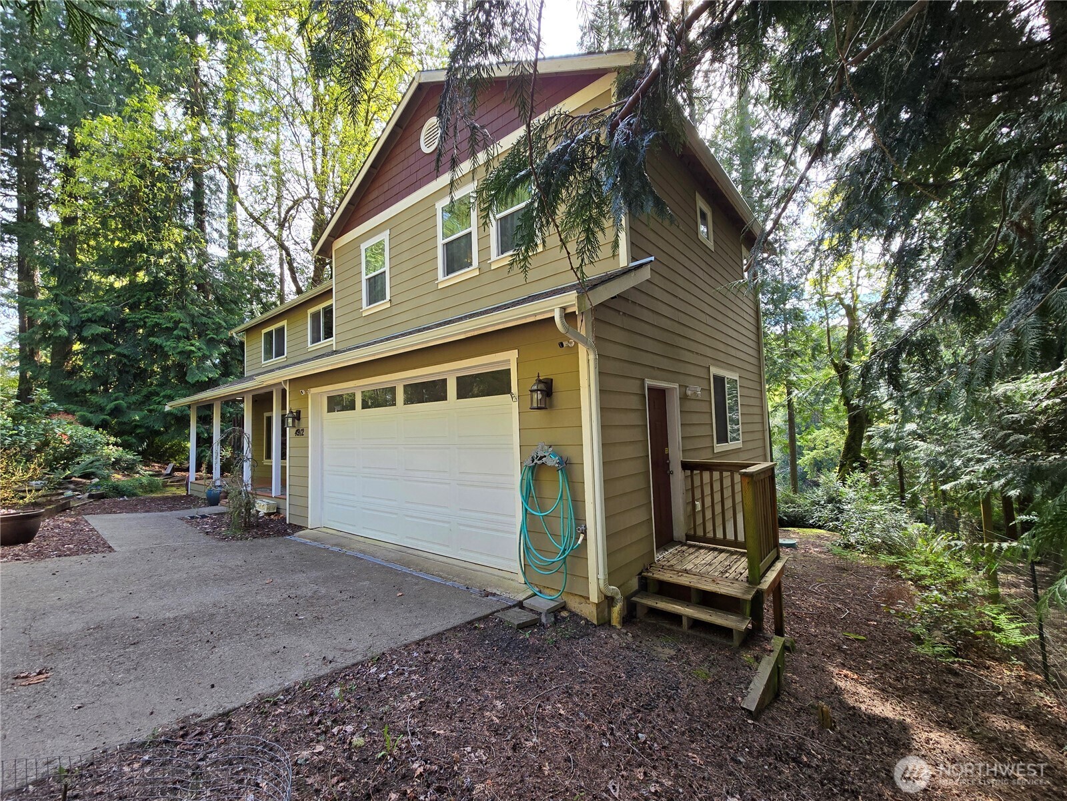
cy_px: 400
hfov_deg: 106.2
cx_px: 534
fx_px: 401
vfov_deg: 89.9
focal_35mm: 13
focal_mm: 2.2
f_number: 2.2
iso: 50
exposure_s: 1/182
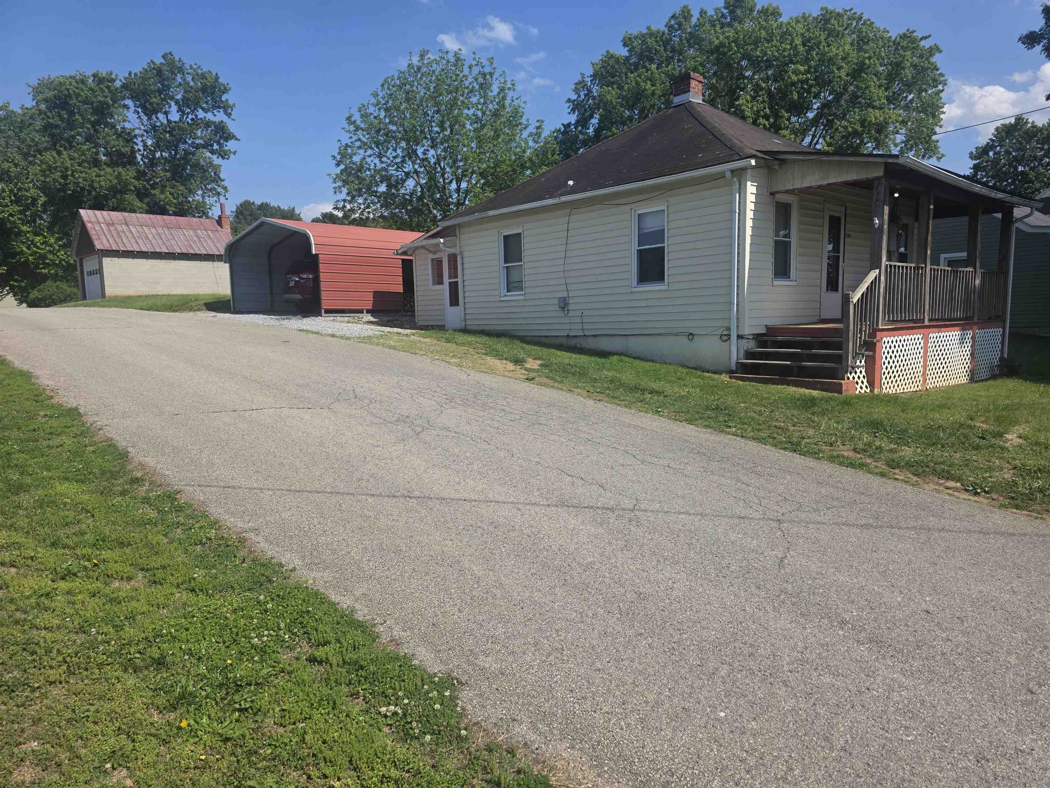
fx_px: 698
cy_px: 394
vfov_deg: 58.9
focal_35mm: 23
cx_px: 525
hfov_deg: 73.9
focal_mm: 6.3
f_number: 1.7
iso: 80
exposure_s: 1/6150
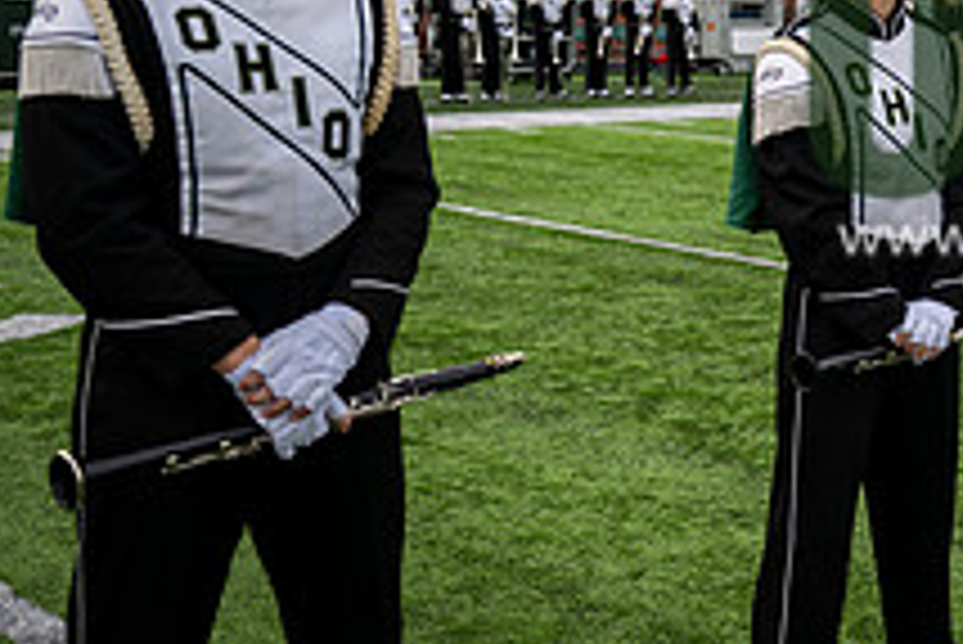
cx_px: 1148
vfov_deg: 20.6
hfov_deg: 27.4
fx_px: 1740
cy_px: 79
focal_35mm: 65
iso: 125
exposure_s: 1/500
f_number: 2.8
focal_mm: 24
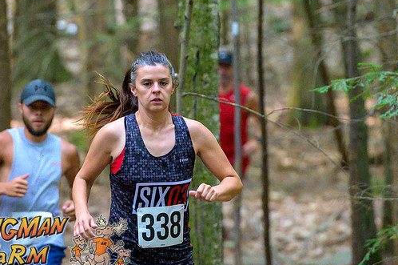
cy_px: 44
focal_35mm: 382
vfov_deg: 3.6
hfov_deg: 5.4
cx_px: 220
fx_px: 4219
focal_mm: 200
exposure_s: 1/320
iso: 8000
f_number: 4
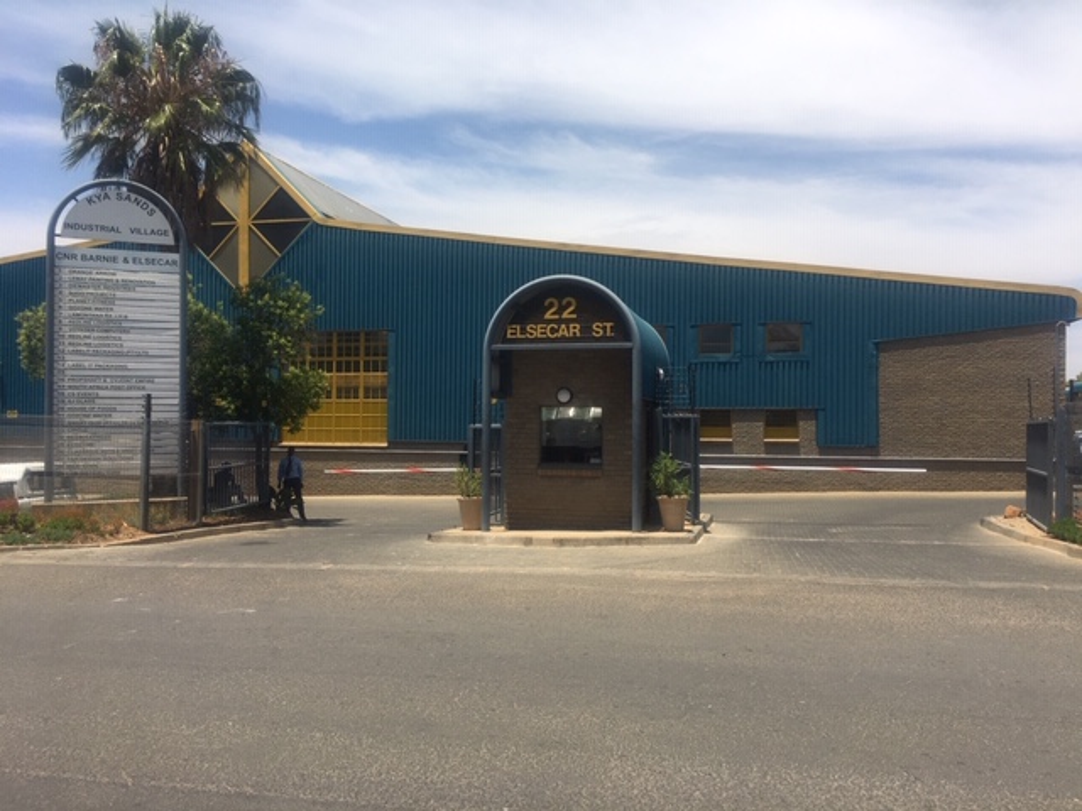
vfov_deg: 48.2
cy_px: 406
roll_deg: +0.3
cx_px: 541
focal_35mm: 29
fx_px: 906
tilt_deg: +0.4
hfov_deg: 61.7
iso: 25
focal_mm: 4.15
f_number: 2.2
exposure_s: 1/2747
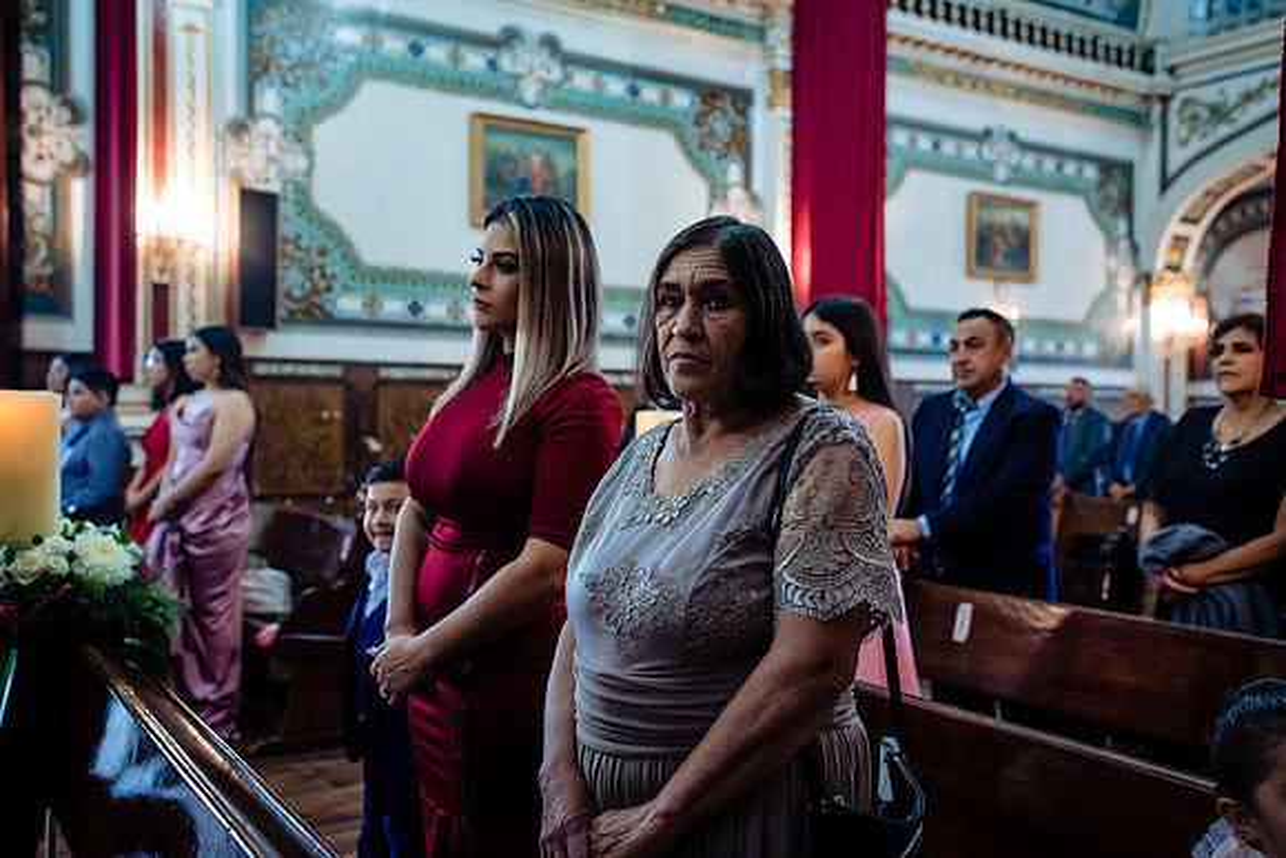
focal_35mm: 35
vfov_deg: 37.9
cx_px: 643
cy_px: 429
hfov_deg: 54.4
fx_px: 1251
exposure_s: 1/100
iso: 2000
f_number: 3.5
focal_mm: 35
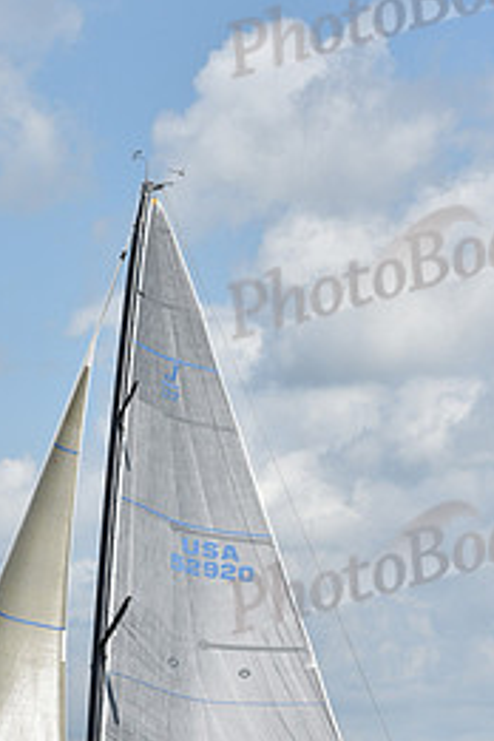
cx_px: 81
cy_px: 454
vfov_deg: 10.8
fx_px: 3931
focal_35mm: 191
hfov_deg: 7.2
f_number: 8
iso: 250
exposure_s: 1/1250
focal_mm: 86
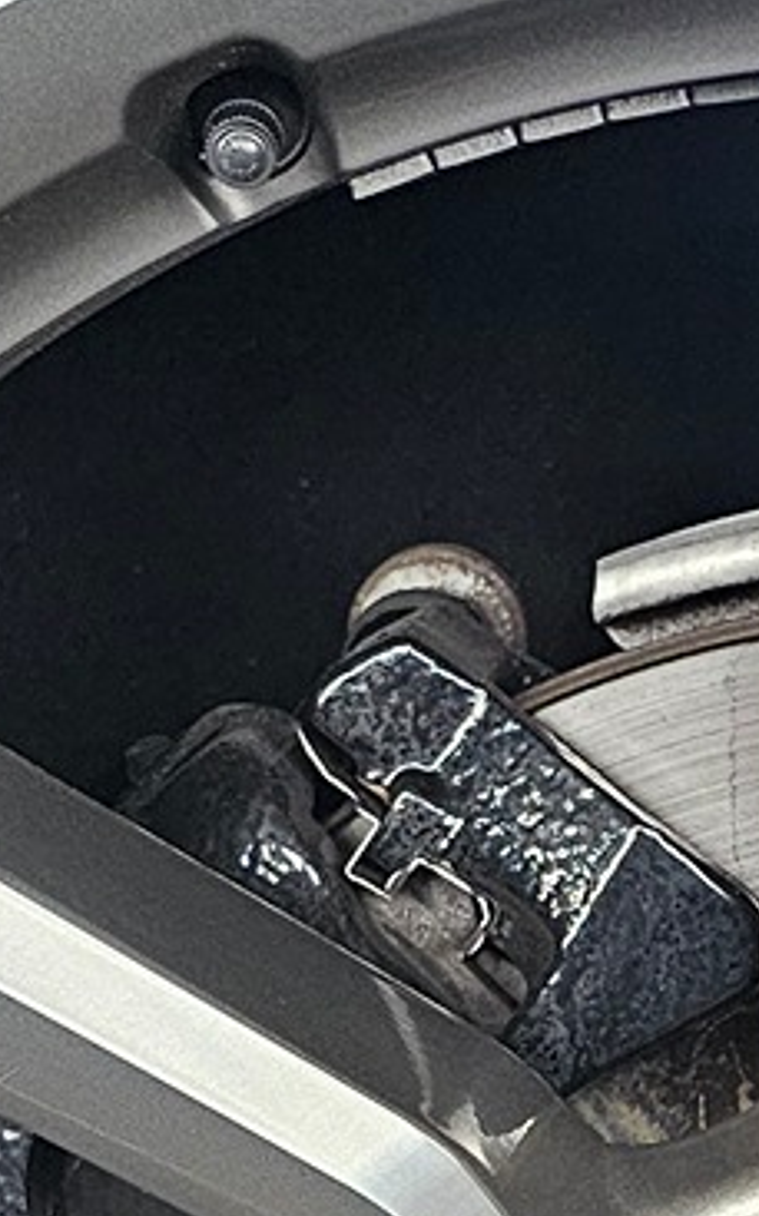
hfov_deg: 9.6
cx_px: 921
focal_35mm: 134
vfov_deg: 15.3
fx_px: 4440
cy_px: 1262
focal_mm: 6.3
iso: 500
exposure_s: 1/100
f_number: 1.7
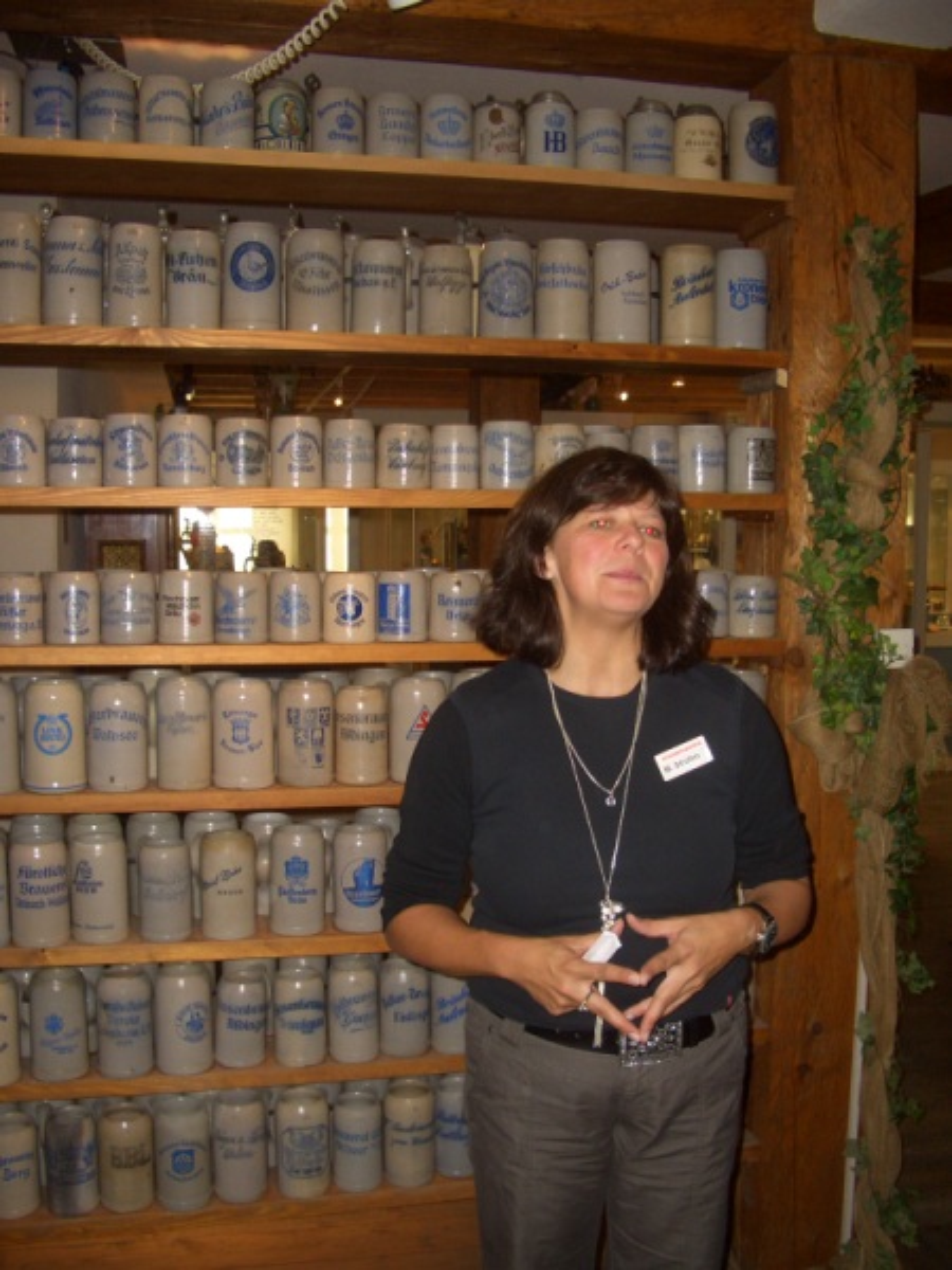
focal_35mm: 35
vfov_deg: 52.6
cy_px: 635
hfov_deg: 40.7
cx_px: 476
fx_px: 1283
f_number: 2.6
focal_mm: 5.8
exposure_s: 1/60
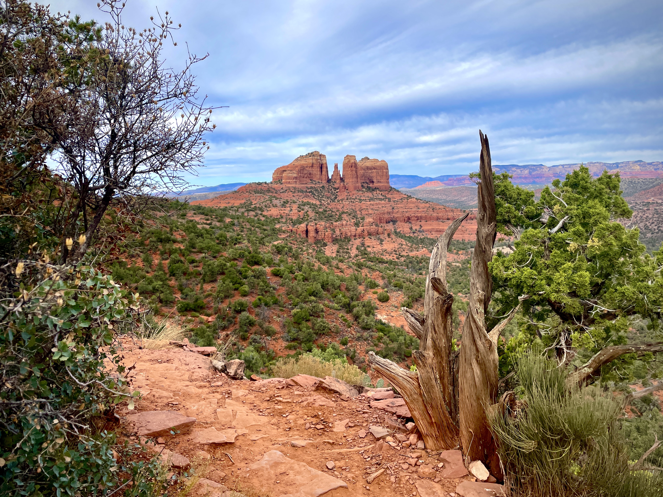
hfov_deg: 67.3
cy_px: 248
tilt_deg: -6.8
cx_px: 332
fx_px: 498
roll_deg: +1.2
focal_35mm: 26
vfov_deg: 53.1
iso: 32
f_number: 1.6
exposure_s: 1/2174
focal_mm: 4.2
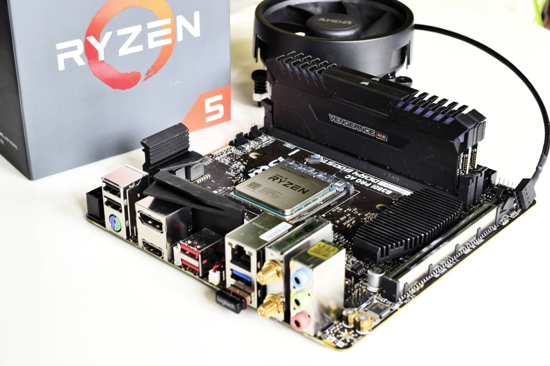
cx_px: 275
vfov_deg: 22.6
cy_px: 183
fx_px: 916
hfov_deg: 33.4
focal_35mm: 60
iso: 800
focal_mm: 40
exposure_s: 1/50
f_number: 10
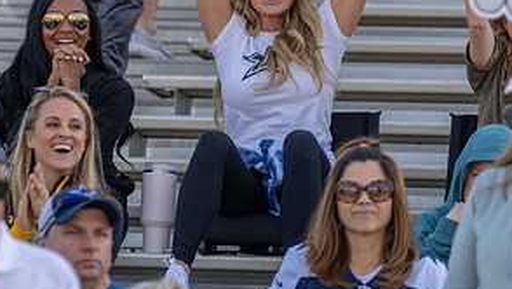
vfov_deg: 2.4
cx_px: 255
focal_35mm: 517
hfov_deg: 4.2
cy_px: -59
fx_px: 7025
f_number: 3.2
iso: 100
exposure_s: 1/500
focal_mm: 200
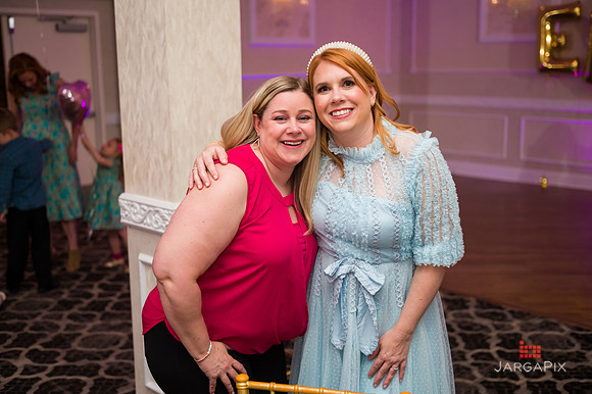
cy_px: 197
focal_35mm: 45
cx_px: 296
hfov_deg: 43.6
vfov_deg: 29.8
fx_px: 740
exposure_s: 1/200
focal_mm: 45
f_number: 3.2
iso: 1250
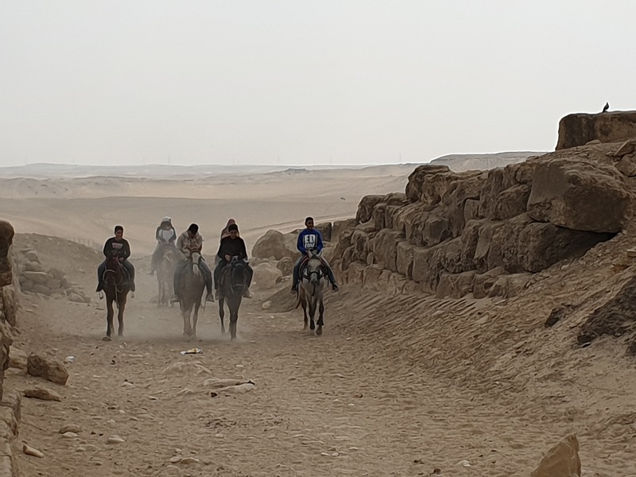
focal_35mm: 26
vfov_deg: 53.1
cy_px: 238
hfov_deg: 67.3
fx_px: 478
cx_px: 318
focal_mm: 4.3
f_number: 2.4
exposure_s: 1/2717
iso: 50
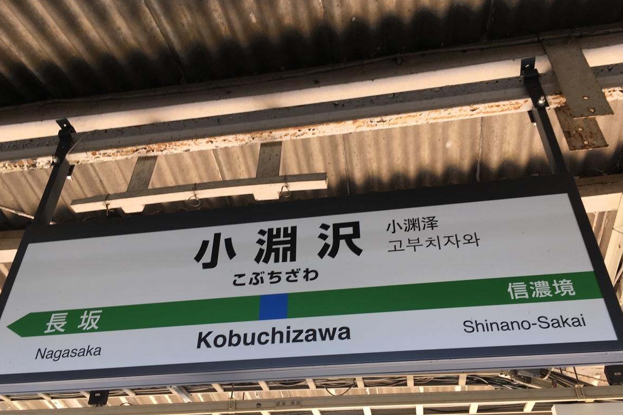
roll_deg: -4.7
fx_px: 536
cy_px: 227
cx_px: 308
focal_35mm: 31
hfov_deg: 60.3
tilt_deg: +34.9
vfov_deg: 42.3
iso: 25
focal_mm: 4.15
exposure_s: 1/60
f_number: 2.2
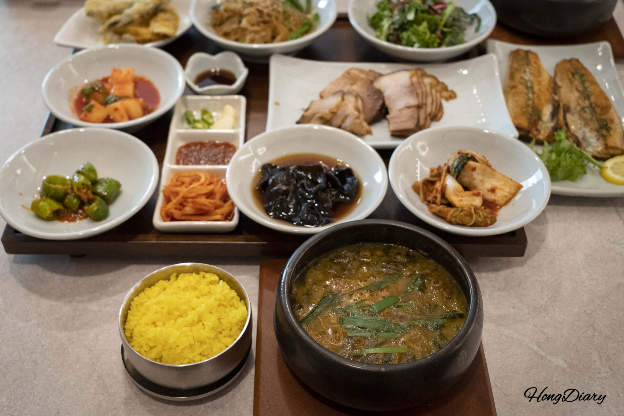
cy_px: 208
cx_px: 312
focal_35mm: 45
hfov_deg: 43.6
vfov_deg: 29.9
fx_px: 780
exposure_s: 1/160
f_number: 5.6
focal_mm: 45
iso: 6400
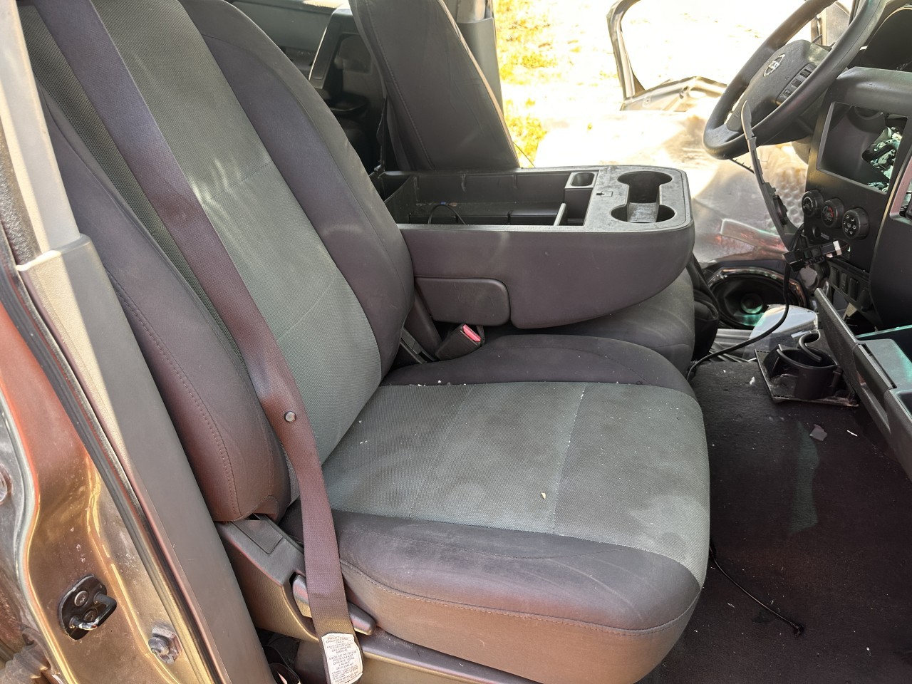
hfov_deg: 71.6
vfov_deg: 56.8
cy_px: 342
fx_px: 632
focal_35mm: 24
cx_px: 456
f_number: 1.78
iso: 100
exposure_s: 1/166
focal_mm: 6.86
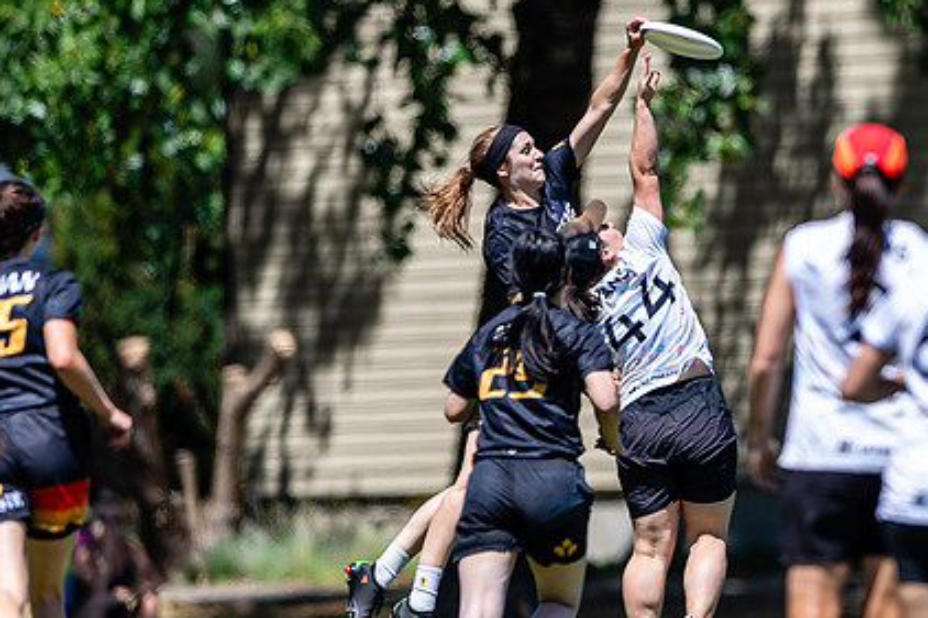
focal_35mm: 1047
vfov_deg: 1.3
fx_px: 26977
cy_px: 325
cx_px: 737
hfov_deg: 2.0
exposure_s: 1/1600
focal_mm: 400
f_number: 3.2
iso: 100
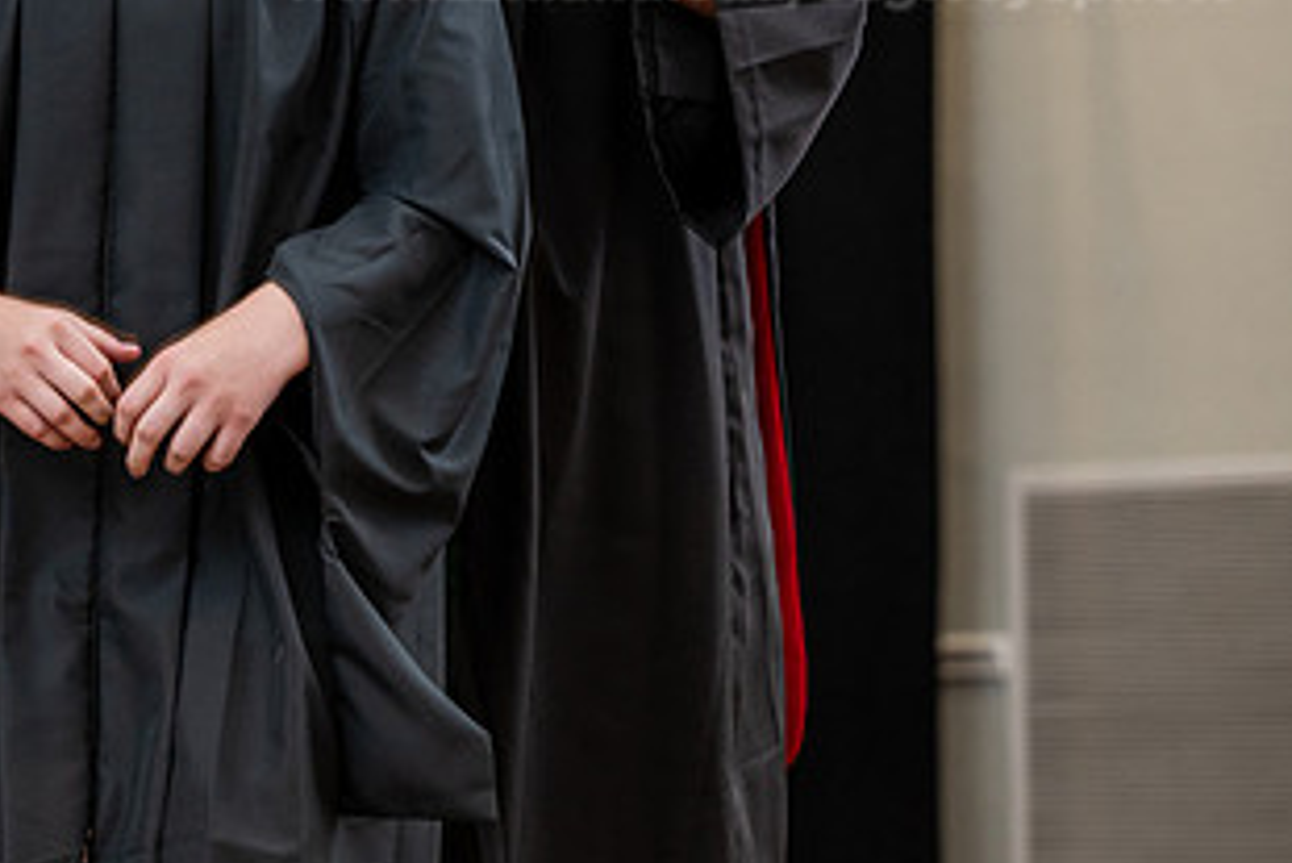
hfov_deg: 11.5
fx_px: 6391
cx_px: 96
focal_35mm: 178
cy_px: 69
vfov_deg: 7.7
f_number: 3.5
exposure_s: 1/200
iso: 1600
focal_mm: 95
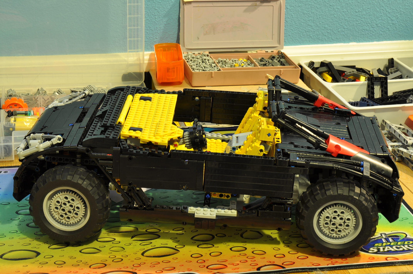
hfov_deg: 28.1
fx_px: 825
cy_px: 137
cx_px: 206
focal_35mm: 72
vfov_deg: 18.9
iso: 200
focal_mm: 48
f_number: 14
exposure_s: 5
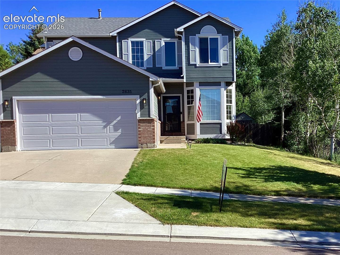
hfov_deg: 58.4
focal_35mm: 31
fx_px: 304
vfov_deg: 45.4
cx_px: 170
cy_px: 128
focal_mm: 3.3
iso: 25
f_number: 2.4
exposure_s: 1/1101
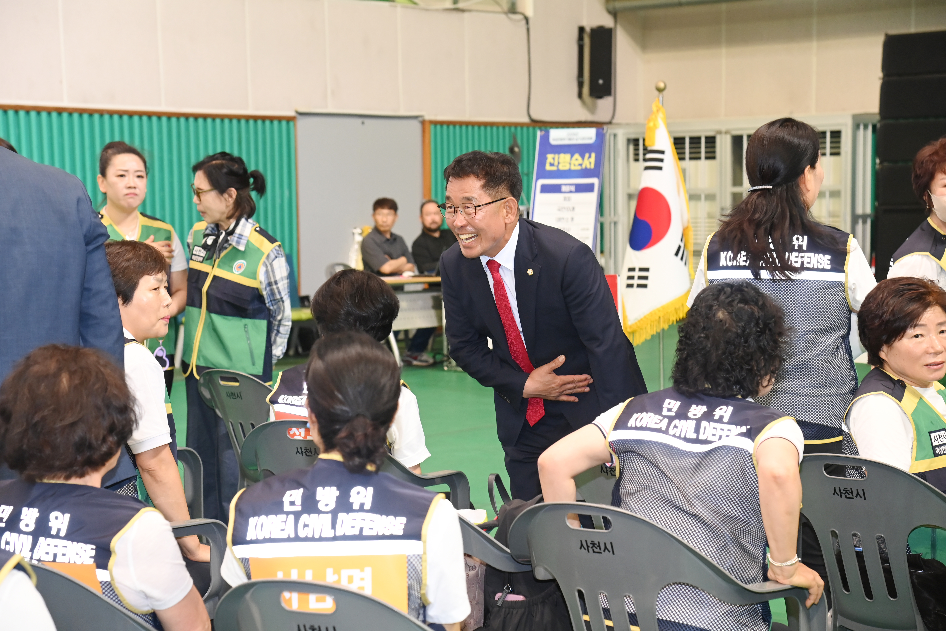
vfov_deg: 16.1
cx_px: 473
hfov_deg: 23.9
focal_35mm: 85
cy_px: 316
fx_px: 2233
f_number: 6.3
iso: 2500
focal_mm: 85
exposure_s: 1/250
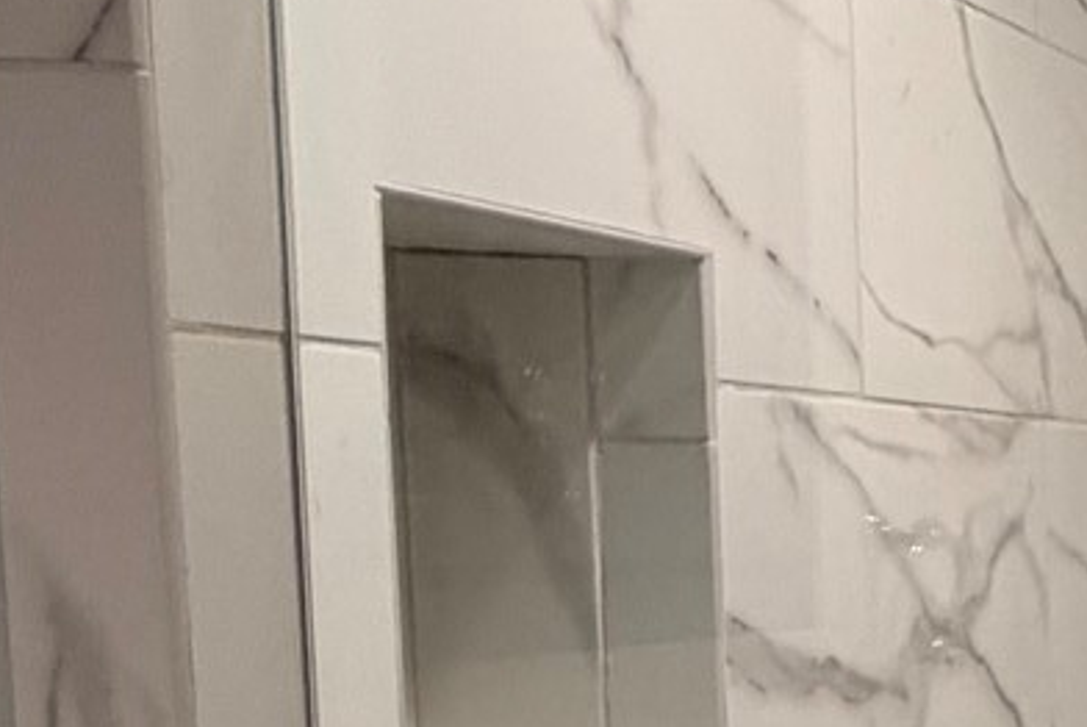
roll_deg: -1.2
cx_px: 2052
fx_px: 2296
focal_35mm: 76
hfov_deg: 19.0
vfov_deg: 17.5
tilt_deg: -5.5
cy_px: 758
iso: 160
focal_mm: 2.22
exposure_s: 1/60
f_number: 2.2
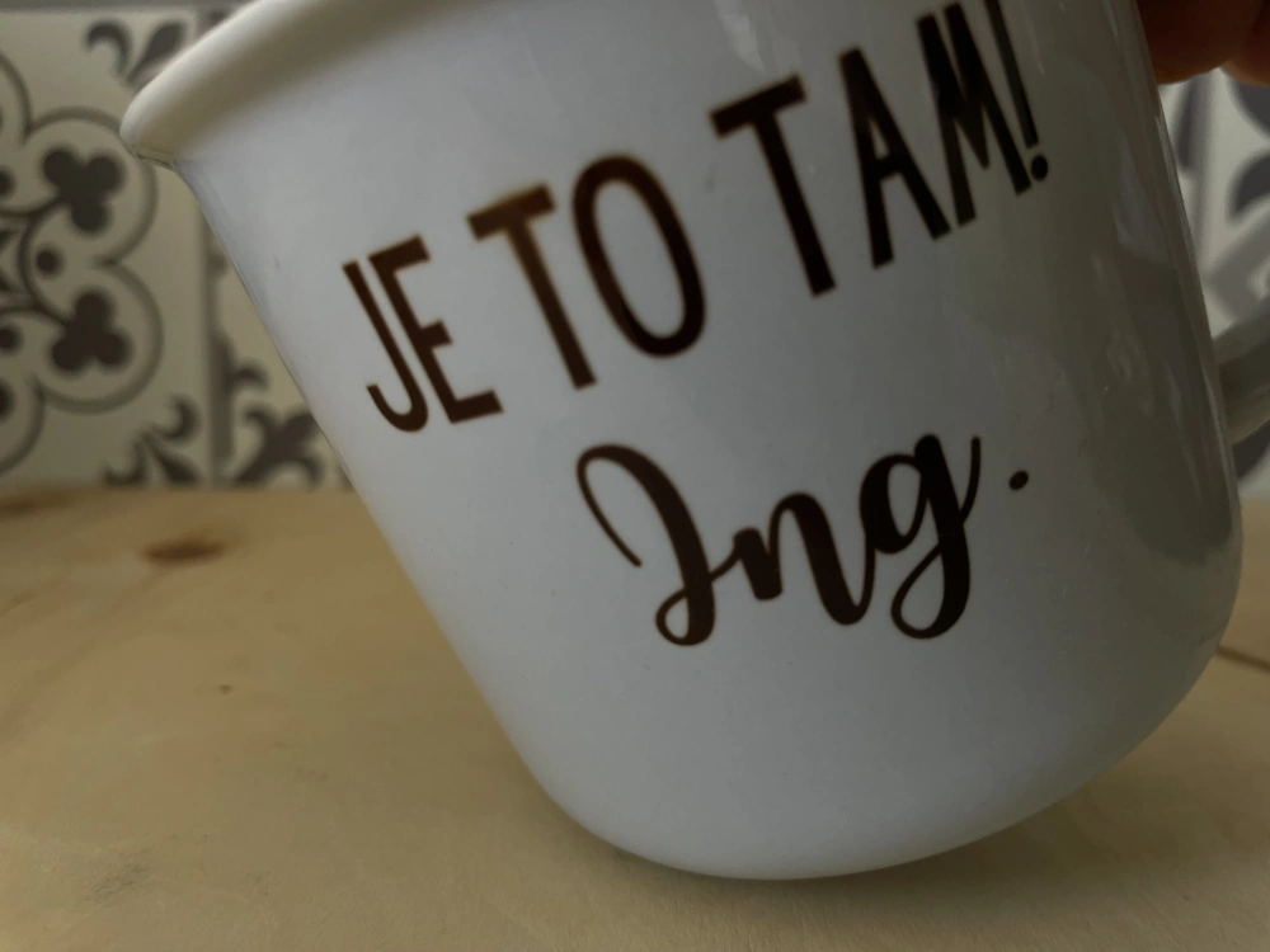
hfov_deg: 67.3
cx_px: 635
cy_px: 476
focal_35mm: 26
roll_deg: -0.2
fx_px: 954
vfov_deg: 53.1
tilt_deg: -8.7
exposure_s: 1/121
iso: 125
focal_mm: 4.2
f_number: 1.6
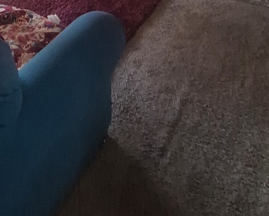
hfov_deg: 42.3
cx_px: 30
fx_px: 319
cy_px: -146
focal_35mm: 40
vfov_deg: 24.0
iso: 250
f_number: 2.2
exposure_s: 1/25
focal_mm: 1.74
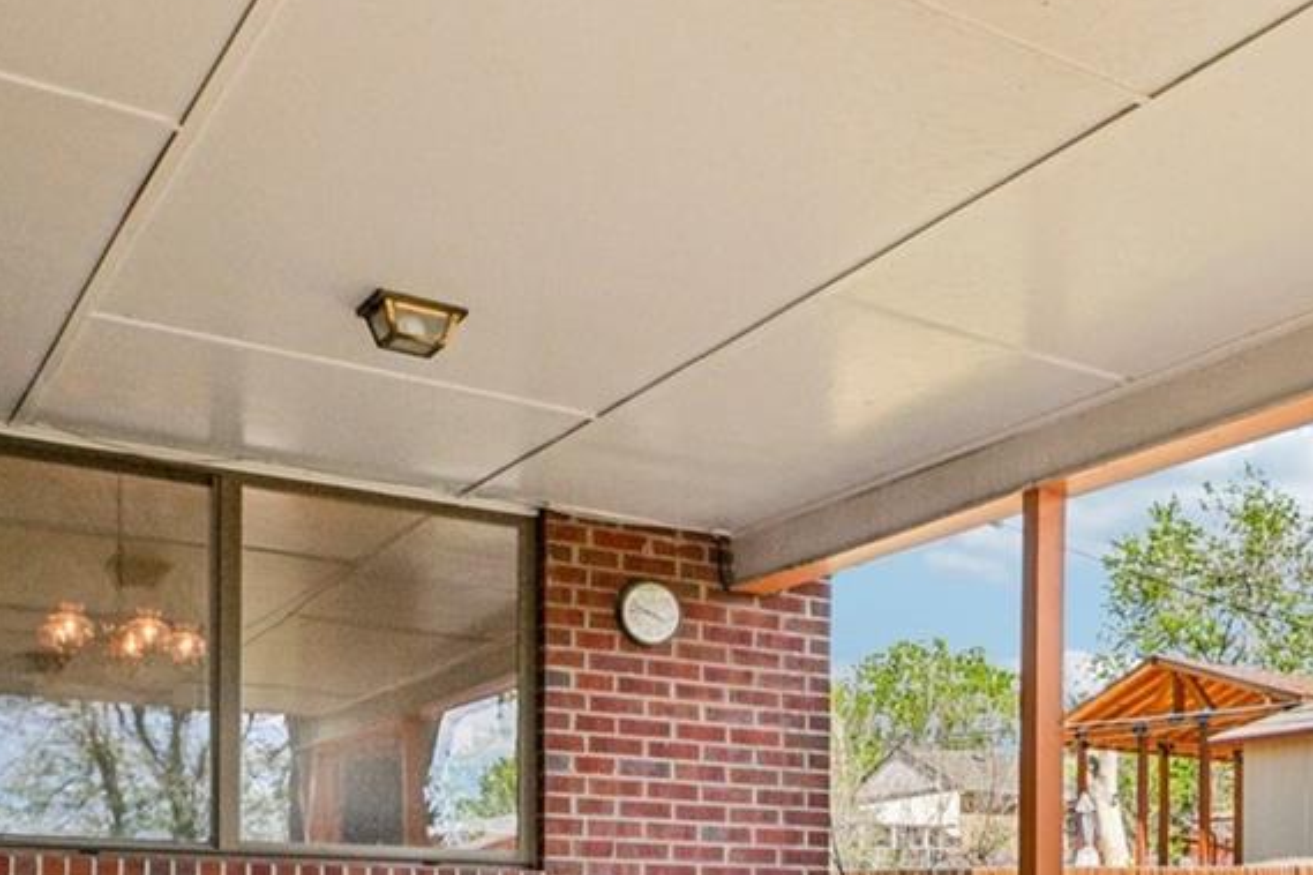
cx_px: 1244
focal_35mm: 46
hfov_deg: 38.7
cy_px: 972
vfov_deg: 26.6
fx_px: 1692
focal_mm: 11
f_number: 8
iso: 100
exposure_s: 1/200
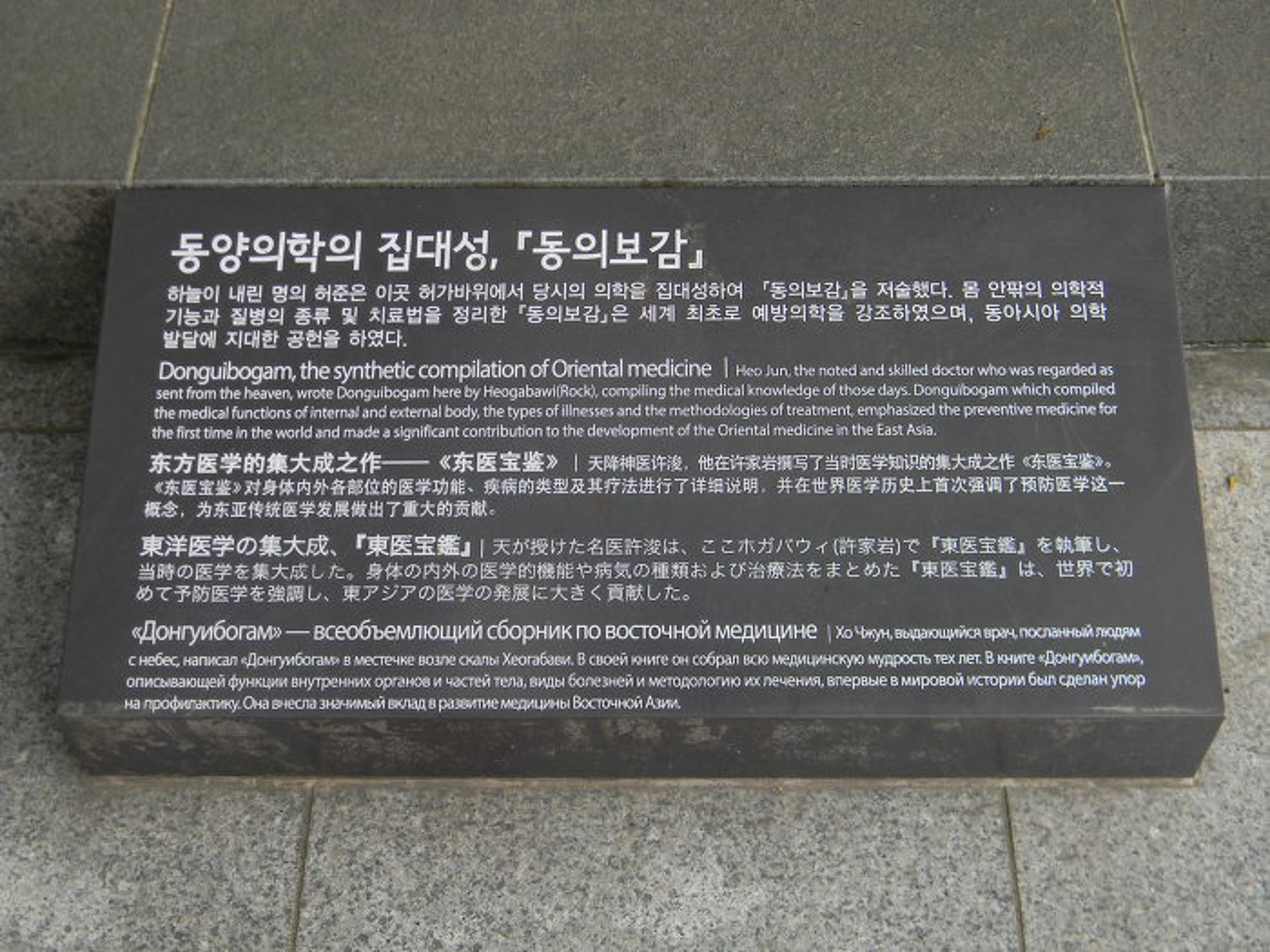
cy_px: 476
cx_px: 635
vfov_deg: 30.9
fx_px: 1724
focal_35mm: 47
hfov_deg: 40.4
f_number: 3.9
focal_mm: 8.6
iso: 80
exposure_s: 1/54.8
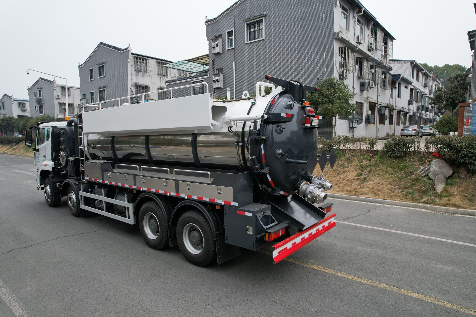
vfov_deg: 57.2
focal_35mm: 22
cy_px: 158
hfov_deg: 78.6
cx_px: 238
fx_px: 291
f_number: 2.8
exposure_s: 1/500
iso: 140
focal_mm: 8.38
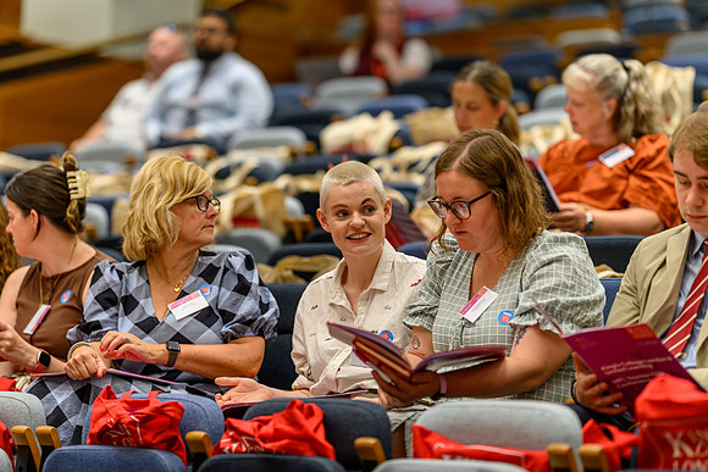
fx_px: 2699
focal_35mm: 137
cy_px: 236
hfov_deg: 14.9
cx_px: 354
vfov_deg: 10.0
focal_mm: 135
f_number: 2
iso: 250
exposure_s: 1/125
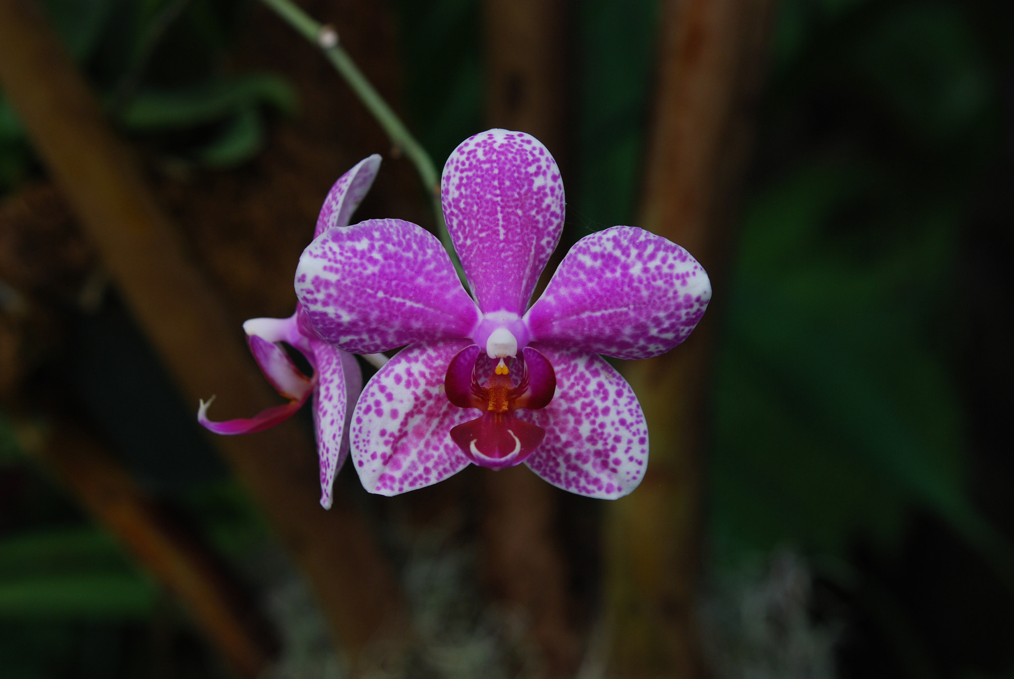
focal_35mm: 75
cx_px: 507
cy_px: 340
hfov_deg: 27.0
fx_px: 2115
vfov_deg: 18.2
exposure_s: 1/60
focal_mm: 50
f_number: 4.8
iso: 200
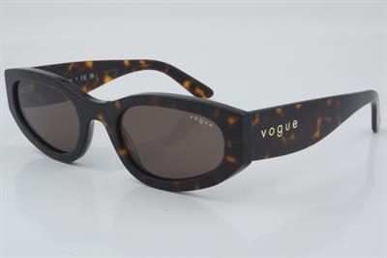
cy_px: 129
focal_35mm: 75
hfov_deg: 27.0
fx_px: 806
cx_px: 194
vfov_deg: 18.2
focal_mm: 50
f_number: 32
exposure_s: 1/3
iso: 100
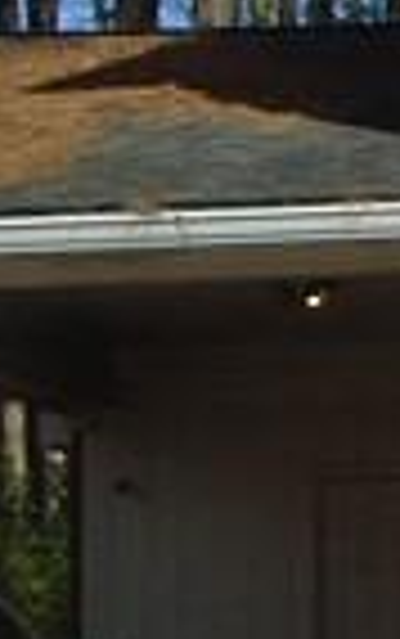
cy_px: 234
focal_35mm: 275
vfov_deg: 7.6
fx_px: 4787
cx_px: 1578
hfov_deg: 4.4
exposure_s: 1/800
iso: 100
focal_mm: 6.4
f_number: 3.8
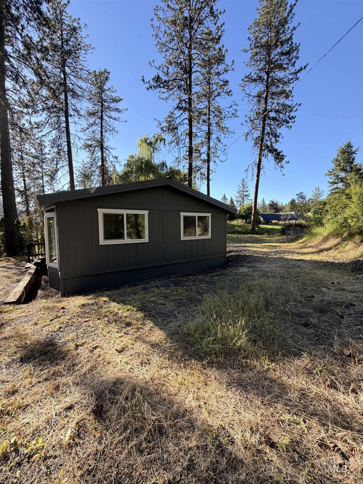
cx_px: 182
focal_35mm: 14
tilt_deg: -4.0
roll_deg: +0.4
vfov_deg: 102.1
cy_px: 242
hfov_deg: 85.7
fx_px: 196
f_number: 2.2
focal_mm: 2.22
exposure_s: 1/502
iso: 64
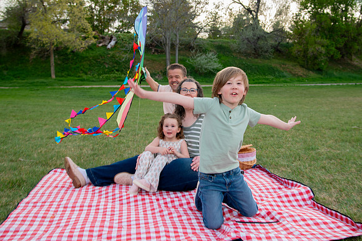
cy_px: 103
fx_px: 368
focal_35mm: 37
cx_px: 205
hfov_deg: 52.2
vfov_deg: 36.2
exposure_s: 1/160
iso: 200
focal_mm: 31
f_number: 5
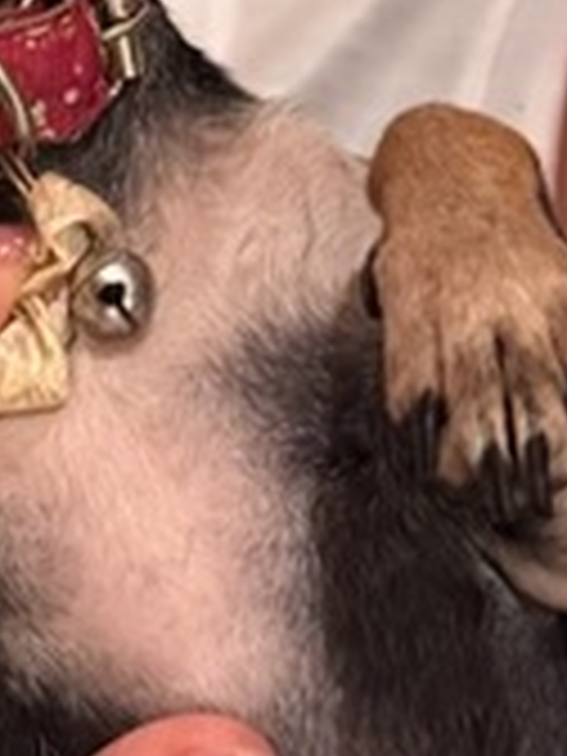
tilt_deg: -11.3
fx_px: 4150
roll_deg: -3.6
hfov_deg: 7.7
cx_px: -297
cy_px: 65
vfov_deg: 10.4
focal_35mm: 190
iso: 640
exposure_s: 1/60
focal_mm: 6.76
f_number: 1.78
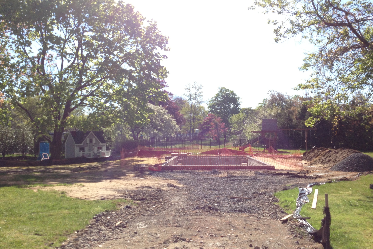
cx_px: 193
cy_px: 123
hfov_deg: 48.4
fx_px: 414
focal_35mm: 40
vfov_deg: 33.4
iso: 50
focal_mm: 4.28
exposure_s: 1/1227
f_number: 2.4
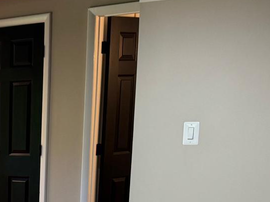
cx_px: -98
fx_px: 710
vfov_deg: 15.1
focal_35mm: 91
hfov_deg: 19.5
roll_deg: +1.6
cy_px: 298
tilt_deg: -16.6
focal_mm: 6.76
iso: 125
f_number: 1.78
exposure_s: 1/60
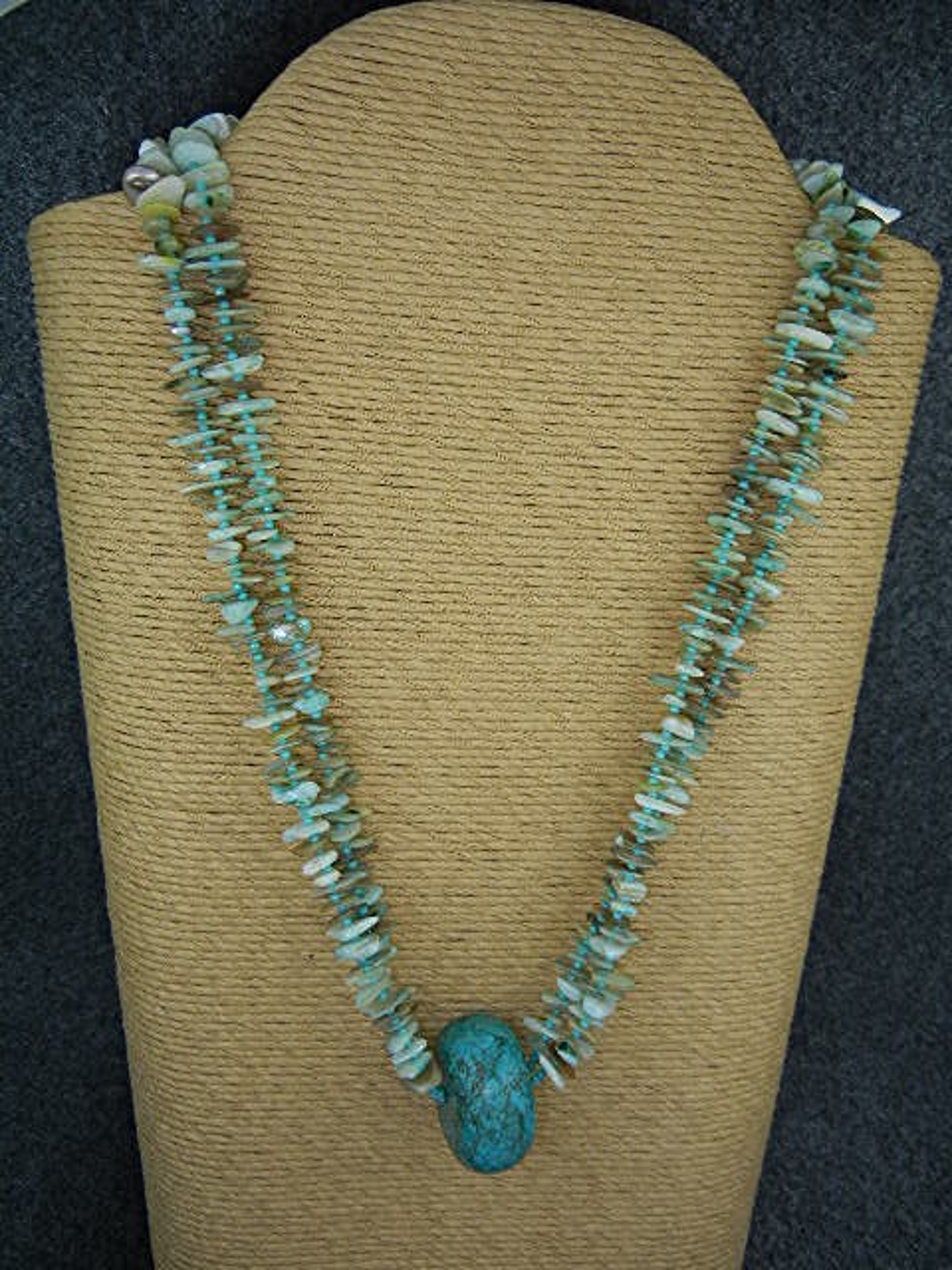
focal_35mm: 30
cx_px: 476
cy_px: 635
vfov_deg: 60.0
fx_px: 1100
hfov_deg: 46.8
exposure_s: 1/30
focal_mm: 5.4
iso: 200
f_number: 3.5
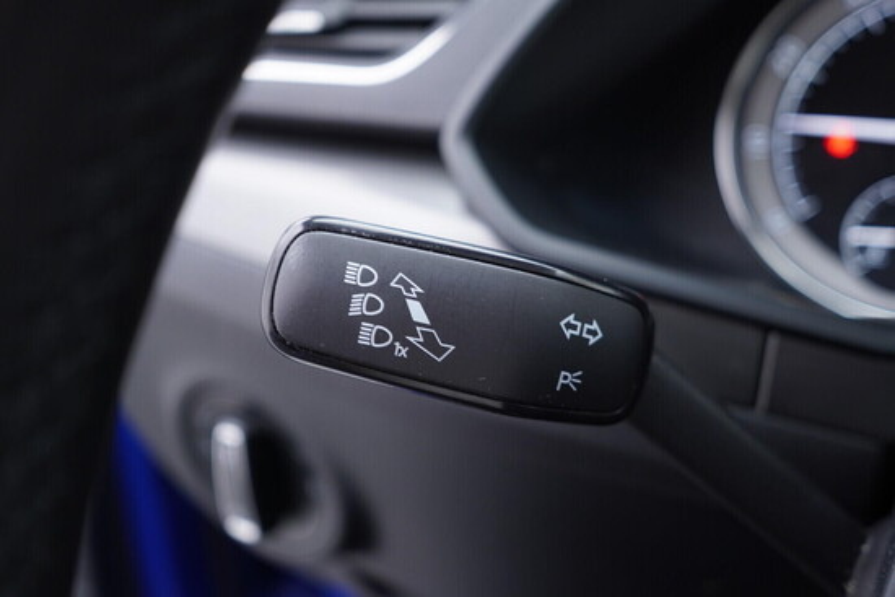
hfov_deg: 53.1
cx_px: 448
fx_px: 895
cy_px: 298
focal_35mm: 36
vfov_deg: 36.9
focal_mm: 24
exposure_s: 1/40
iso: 250
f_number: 2.8
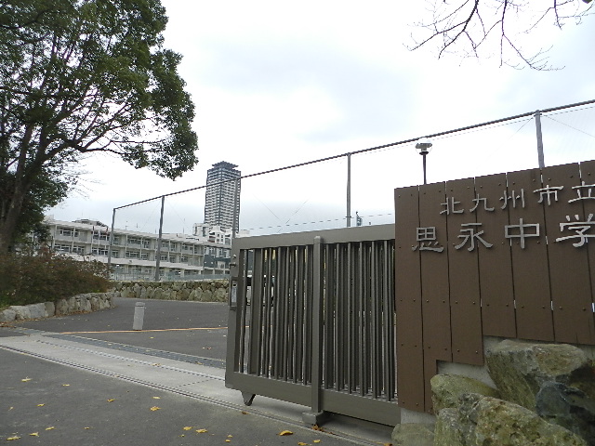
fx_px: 395
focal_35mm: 23
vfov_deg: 58.9
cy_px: 223
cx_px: 298
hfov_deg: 73.9
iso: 160
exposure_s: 1/320
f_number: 3.4
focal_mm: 4
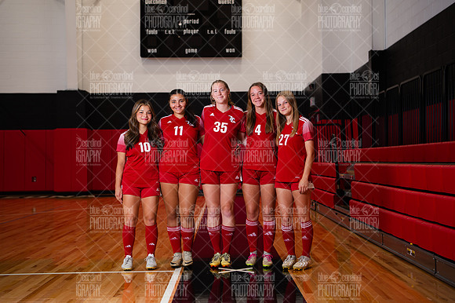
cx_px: 224
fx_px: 710
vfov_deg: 24.1
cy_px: 136
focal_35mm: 56
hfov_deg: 35.5
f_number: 2.8
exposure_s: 1/200
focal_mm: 48
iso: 250
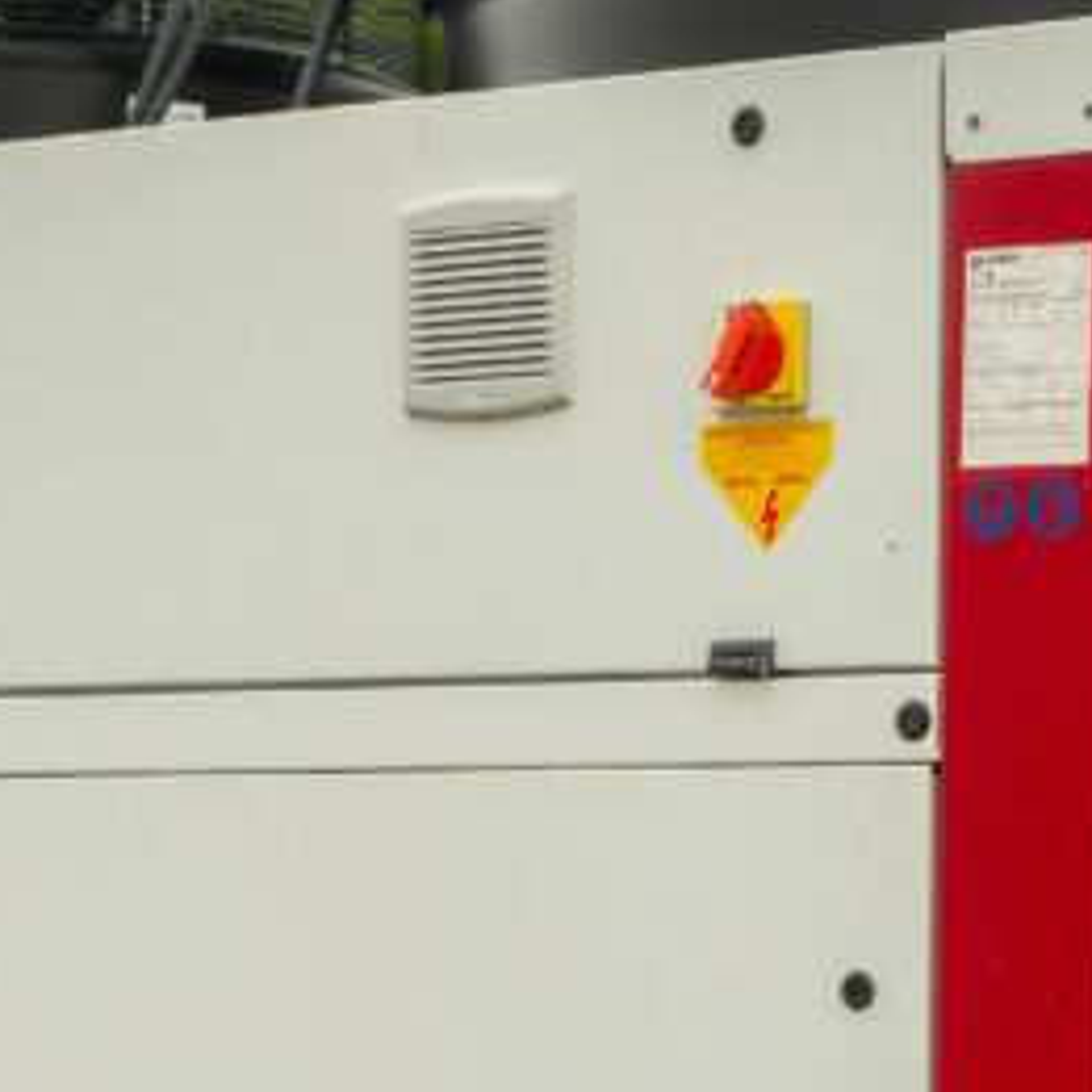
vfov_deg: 14.2
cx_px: 711
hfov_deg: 14.5
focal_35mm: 120
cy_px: 1215
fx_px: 4283
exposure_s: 1/400
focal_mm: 36
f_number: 5
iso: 640
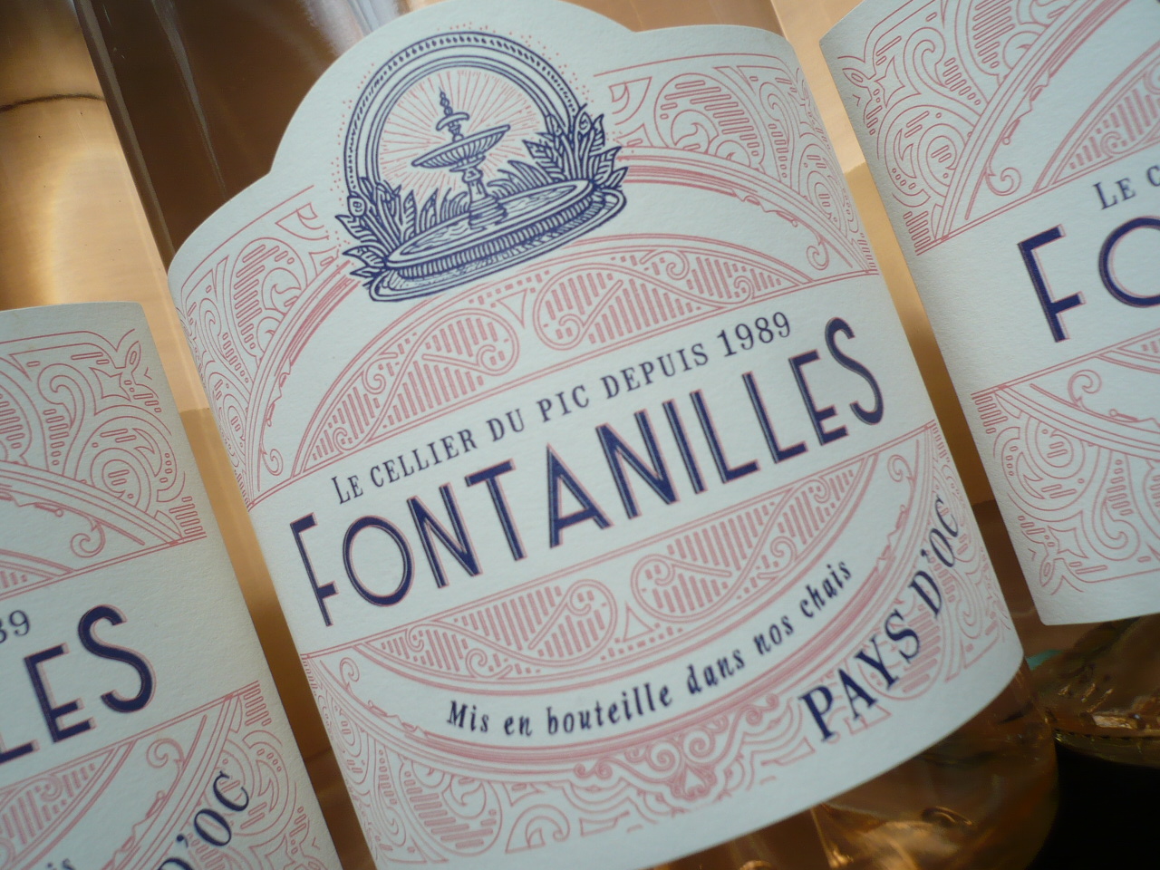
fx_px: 1173
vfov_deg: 40.7
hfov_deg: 52.6
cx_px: 580
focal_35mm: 35
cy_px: 435
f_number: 8
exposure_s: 1/125
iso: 100
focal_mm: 5.8
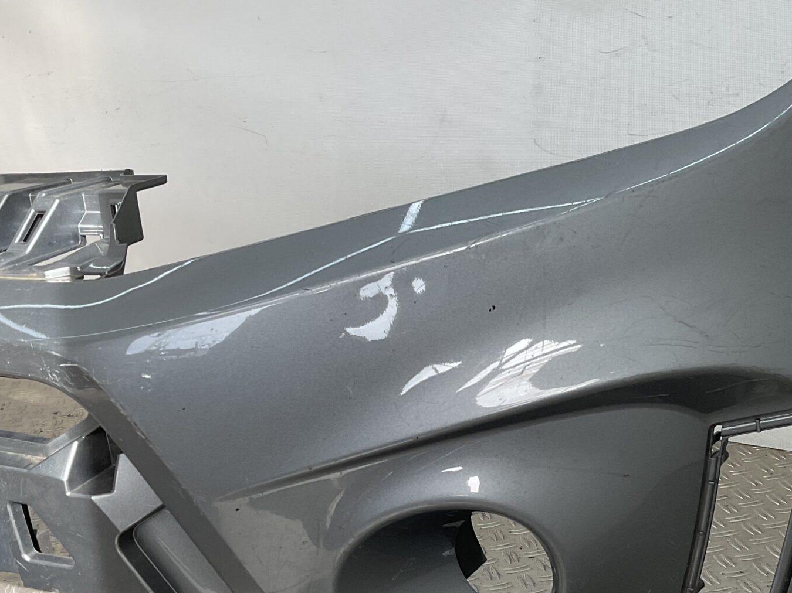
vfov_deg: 26.5
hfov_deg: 34.9
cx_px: 454
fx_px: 1258
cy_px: 346
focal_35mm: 55
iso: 16
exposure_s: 1/240
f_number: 1.8
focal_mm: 3
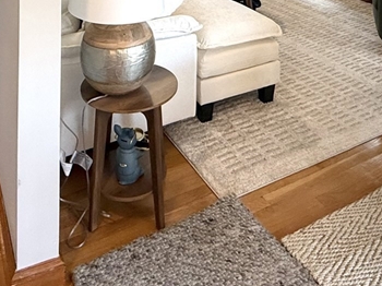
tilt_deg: -2.0
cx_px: 183
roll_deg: -0.8
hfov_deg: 45.8
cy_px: -127
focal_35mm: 41
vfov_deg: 26.7
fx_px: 452
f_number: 2.2
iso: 200
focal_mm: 2.22
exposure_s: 1/120
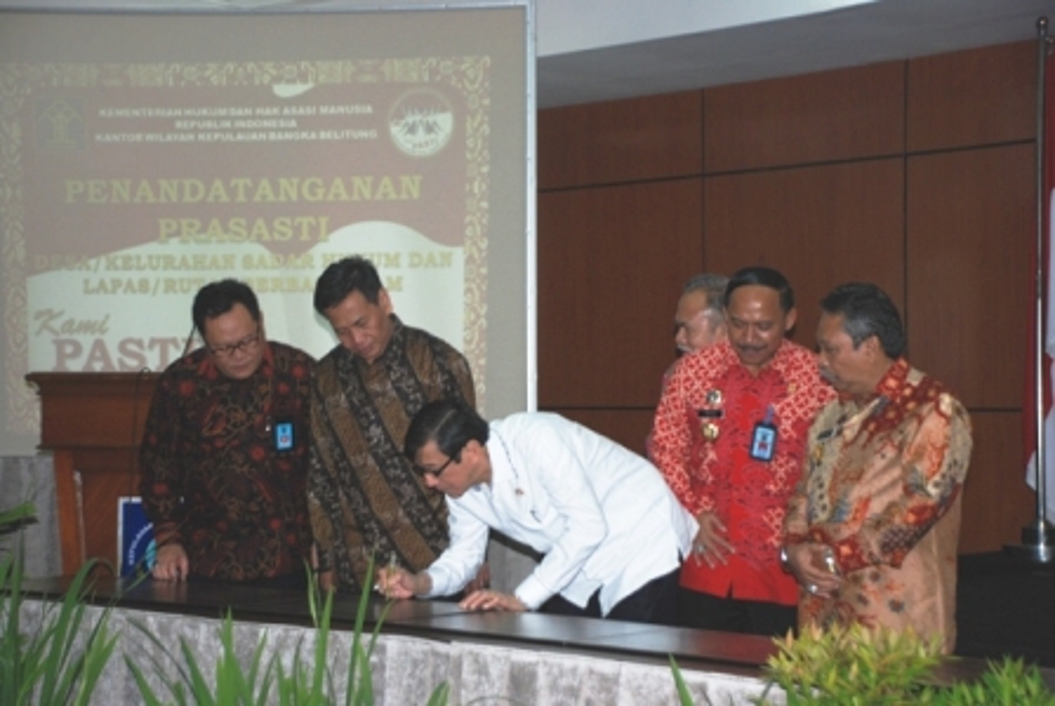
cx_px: 528
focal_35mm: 75
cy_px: 353
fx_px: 2201
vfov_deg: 18.2
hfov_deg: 27.0
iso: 200
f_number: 5
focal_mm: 50
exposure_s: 1/60
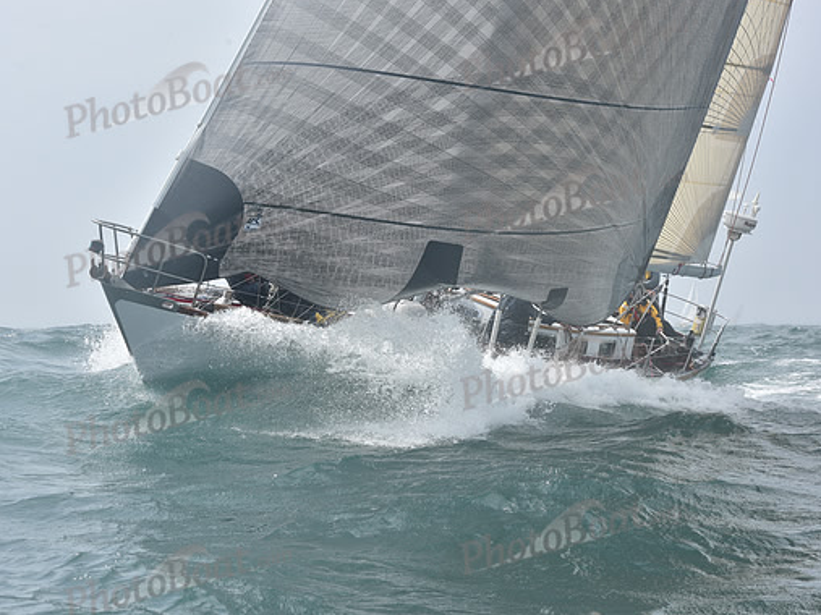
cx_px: 377
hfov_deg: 25.3
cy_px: 307
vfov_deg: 19.1
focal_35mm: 77
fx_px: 1826
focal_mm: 70
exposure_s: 1/800
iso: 320
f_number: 11
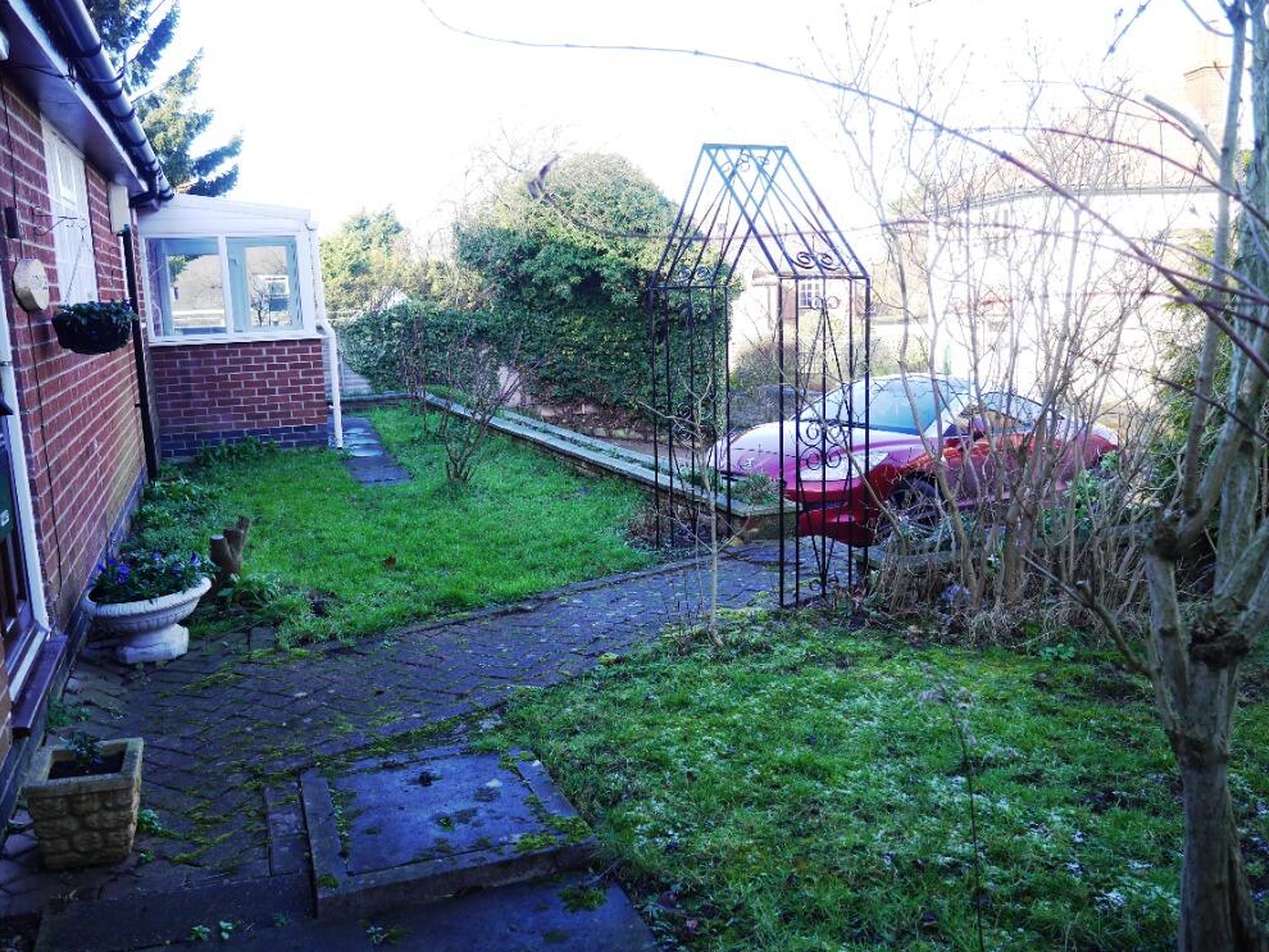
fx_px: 1137
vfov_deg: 45.5
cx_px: 631
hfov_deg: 58.3
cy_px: 478
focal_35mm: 31
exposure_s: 1/125
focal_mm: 15
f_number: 4
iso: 160
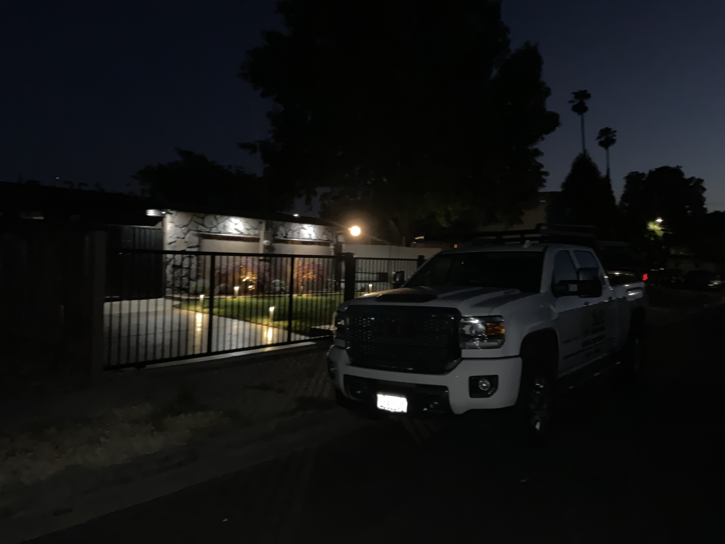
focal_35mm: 29
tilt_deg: -2.0
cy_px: 272
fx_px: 607
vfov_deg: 48.2
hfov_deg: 61.7
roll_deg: -1.4
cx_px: 362
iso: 320
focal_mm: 3
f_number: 1.8
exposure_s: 1/16
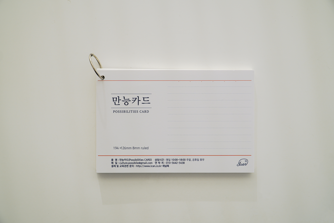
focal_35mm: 50
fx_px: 459
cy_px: 112
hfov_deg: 40.0
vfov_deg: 27.3
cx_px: 167
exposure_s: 1/250
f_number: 5
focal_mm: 33
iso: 100
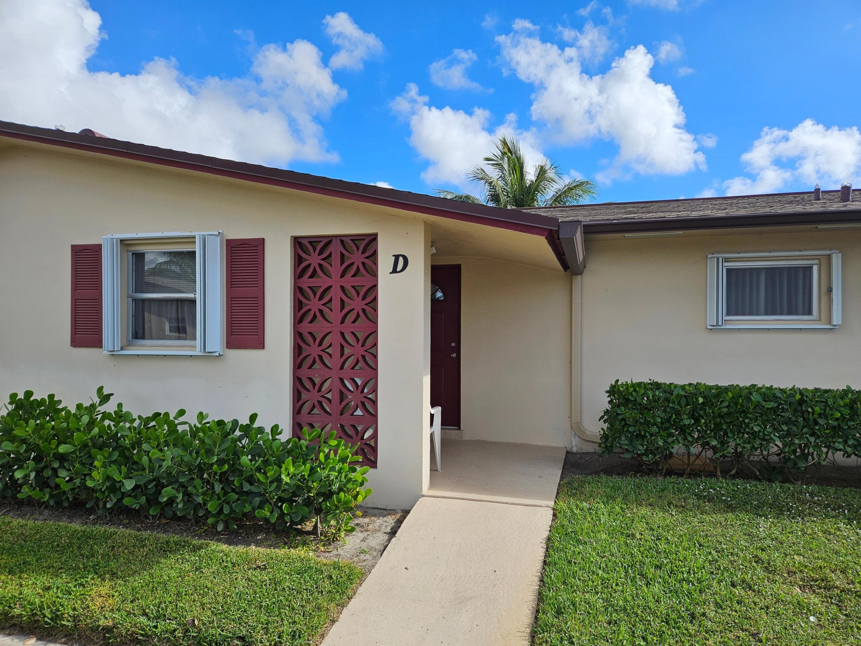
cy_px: 323
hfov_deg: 73.9
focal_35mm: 23
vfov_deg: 58.9
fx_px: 572
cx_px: 430
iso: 25
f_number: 1.8
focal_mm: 5.4
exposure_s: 1/1874
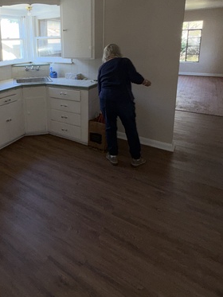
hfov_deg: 53.6
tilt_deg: -10.1
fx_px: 206
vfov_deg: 68.2
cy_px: 84
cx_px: 49
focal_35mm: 24
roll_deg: +2.3
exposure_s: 1/102
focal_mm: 2.22
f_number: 2.2
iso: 50
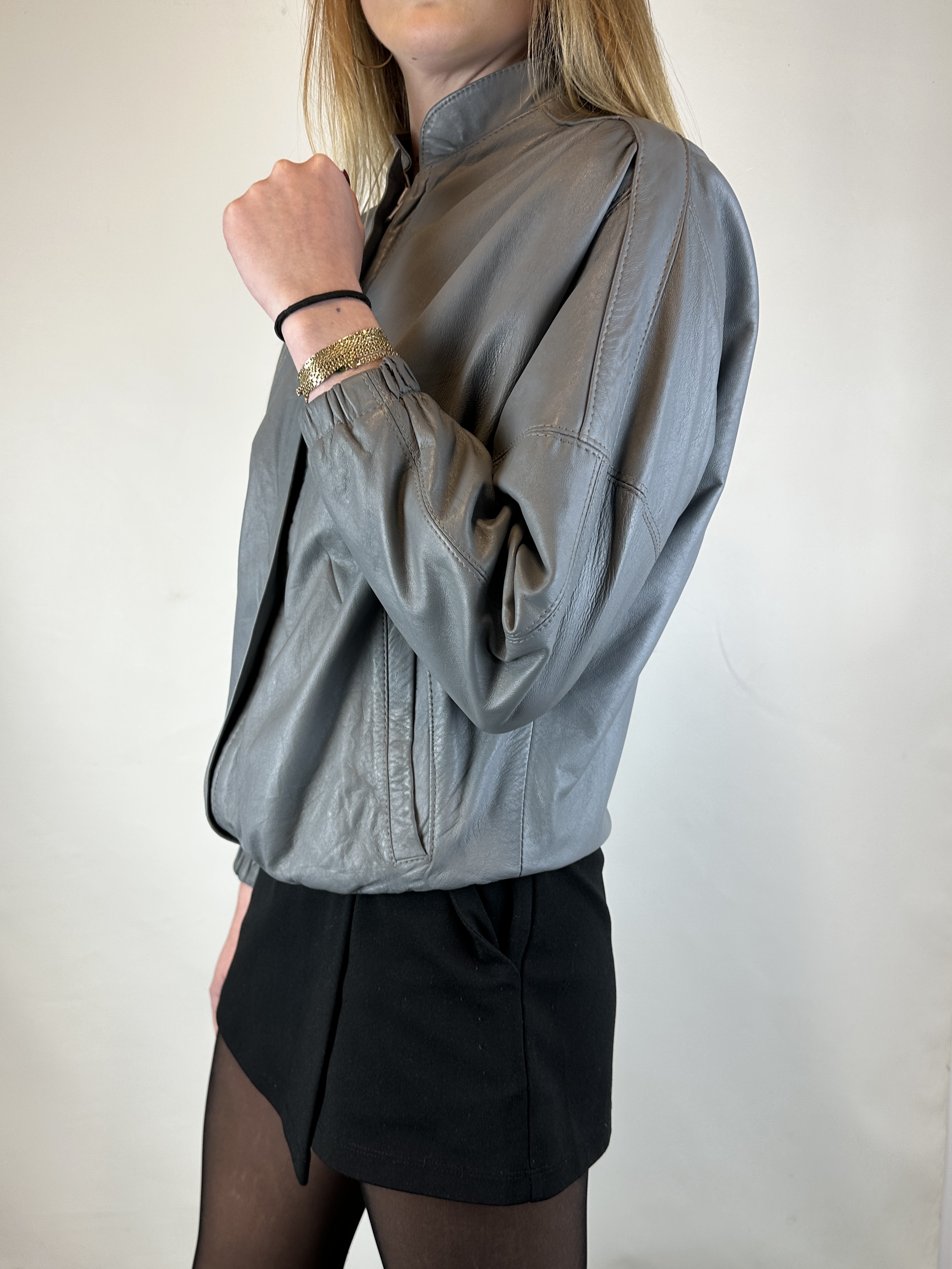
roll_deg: +0.9
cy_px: 634
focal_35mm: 24
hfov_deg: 56.8
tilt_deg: -6.2
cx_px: 476
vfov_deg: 71.6
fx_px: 880
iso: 50
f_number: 1.78
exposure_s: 1/116
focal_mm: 6.86
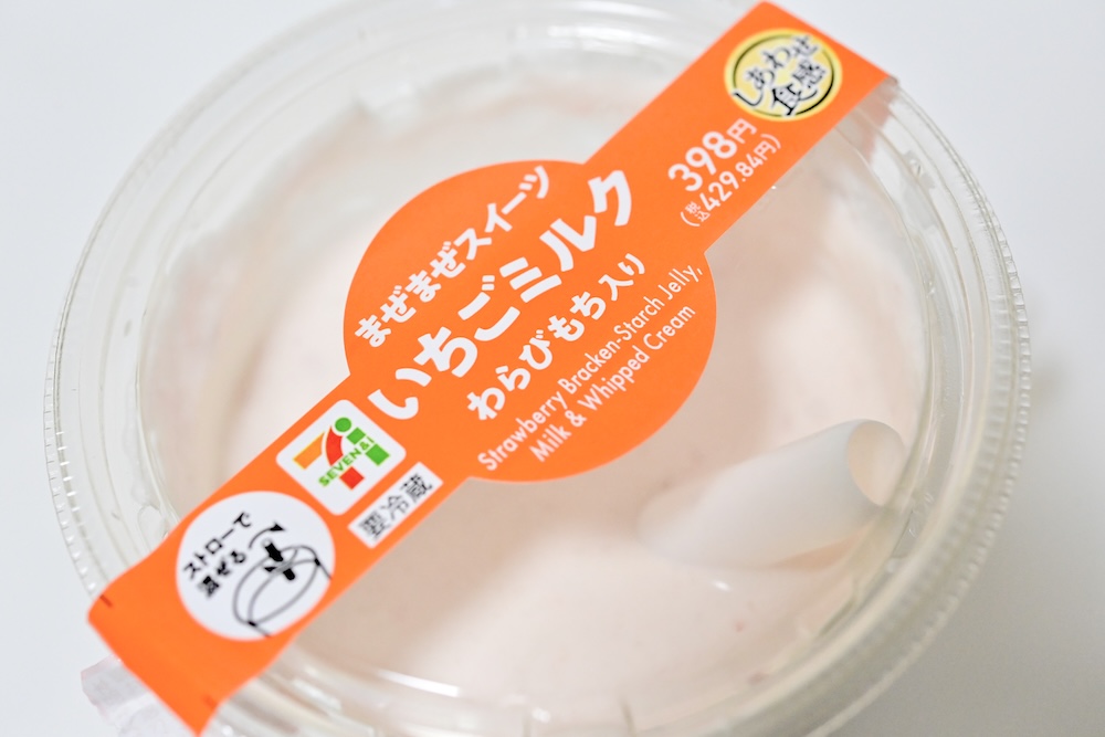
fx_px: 1842
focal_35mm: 60
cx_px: 552
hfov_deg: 33.4
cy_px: 368
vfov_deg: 22.6
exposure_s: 1/160
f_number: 5.6
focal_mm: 60
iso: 6400
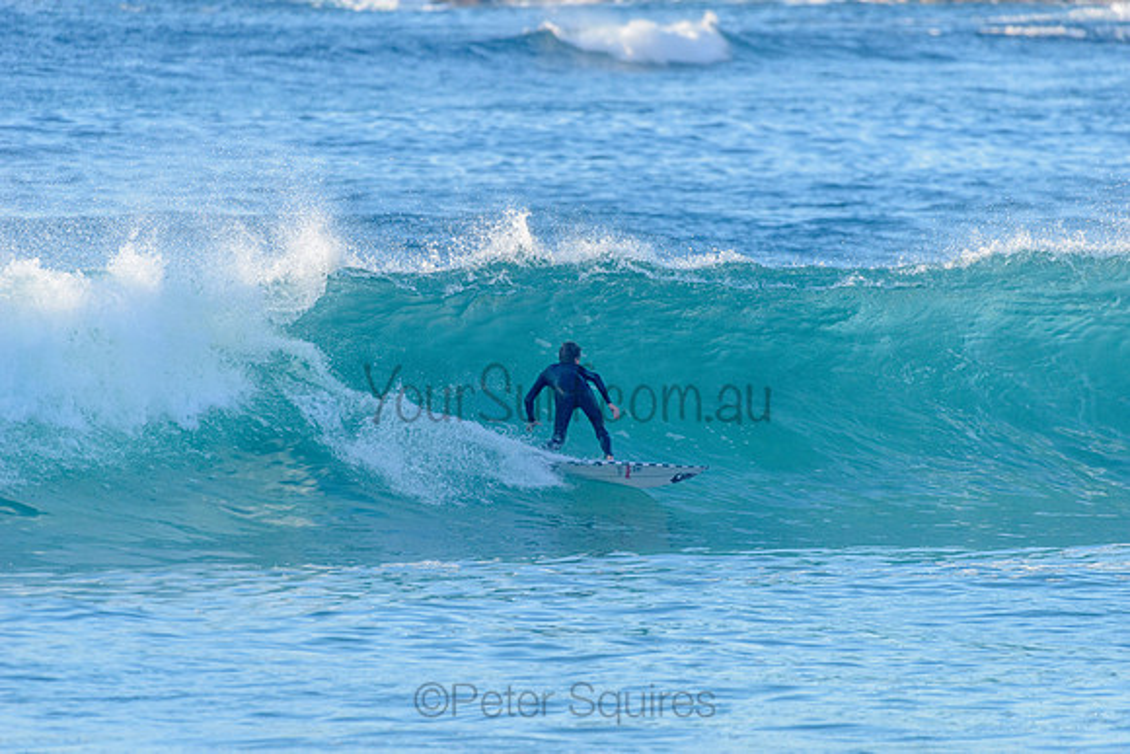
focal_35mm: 500
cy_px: 377
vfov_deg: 2.8
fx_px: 15697
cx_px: 565
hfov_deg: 4.1
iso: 560
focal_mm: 500
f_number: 5.6
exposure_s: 1/2000
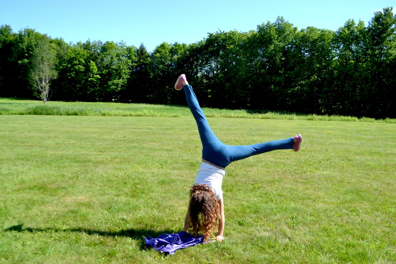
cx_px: 198
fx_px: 374
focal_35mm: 34
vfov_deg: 38.9
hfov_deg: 55.8
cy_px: 134
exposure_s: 1/1250
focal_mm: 22
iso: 400
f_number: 5
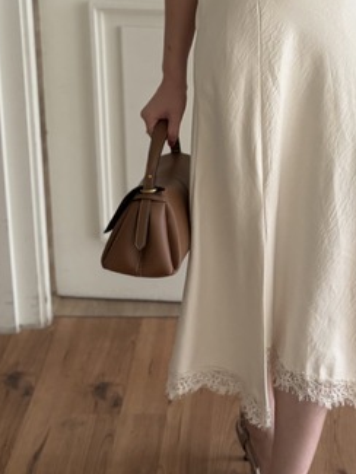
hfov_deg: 18.2
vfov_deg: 23.7
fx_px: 1096
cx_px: 314
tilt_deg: -27.2
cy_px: 38
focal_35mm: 80
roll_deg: -1.5
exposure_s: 1/122
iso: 100
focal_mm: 5.96
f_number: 1.6
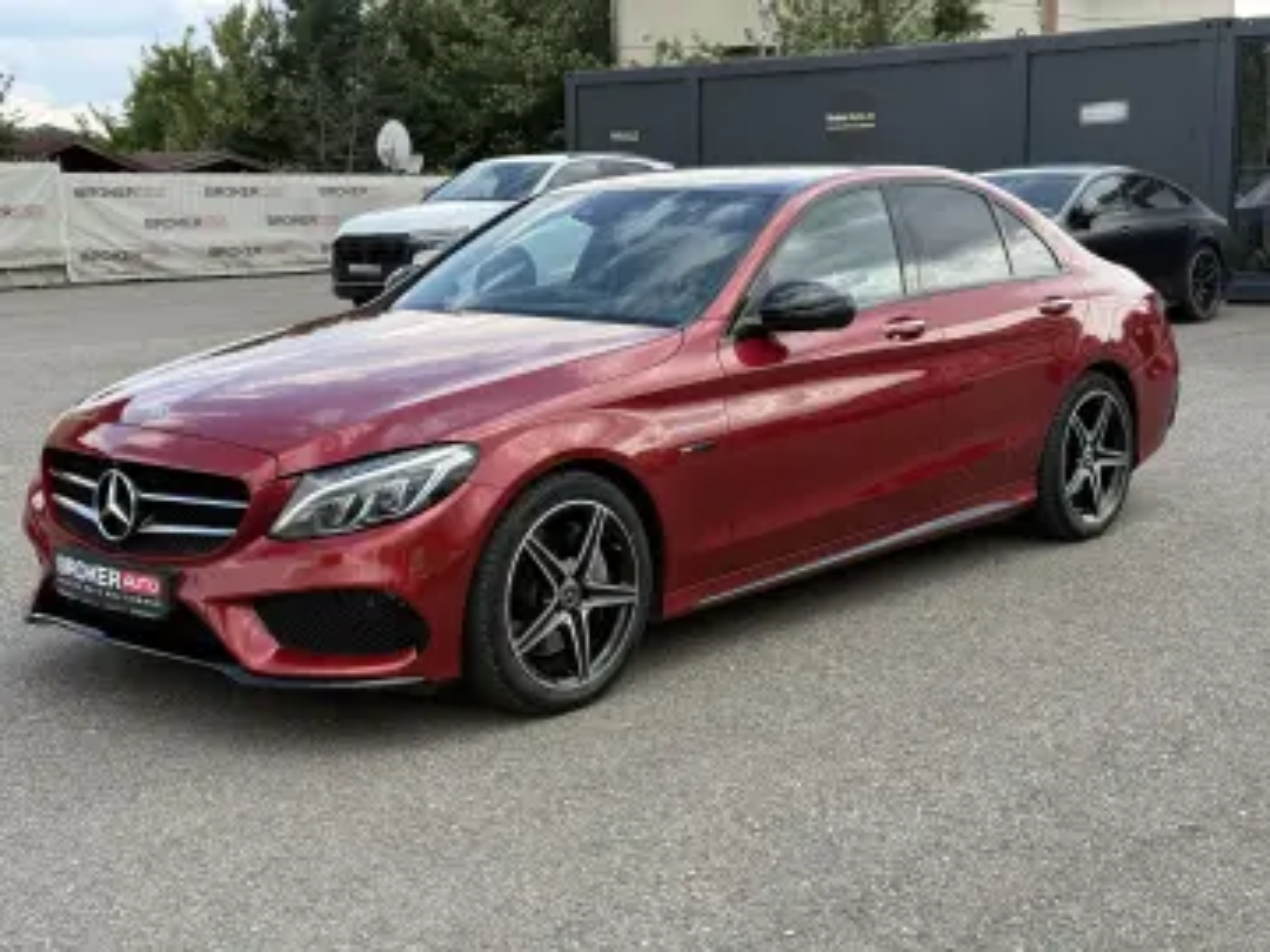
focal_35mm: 48
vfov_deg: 30.3
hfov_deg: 39.7
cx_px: 635
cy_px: 476
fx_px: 1761
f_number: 1.78
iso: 64
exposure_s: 1/1013
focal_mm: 6.76
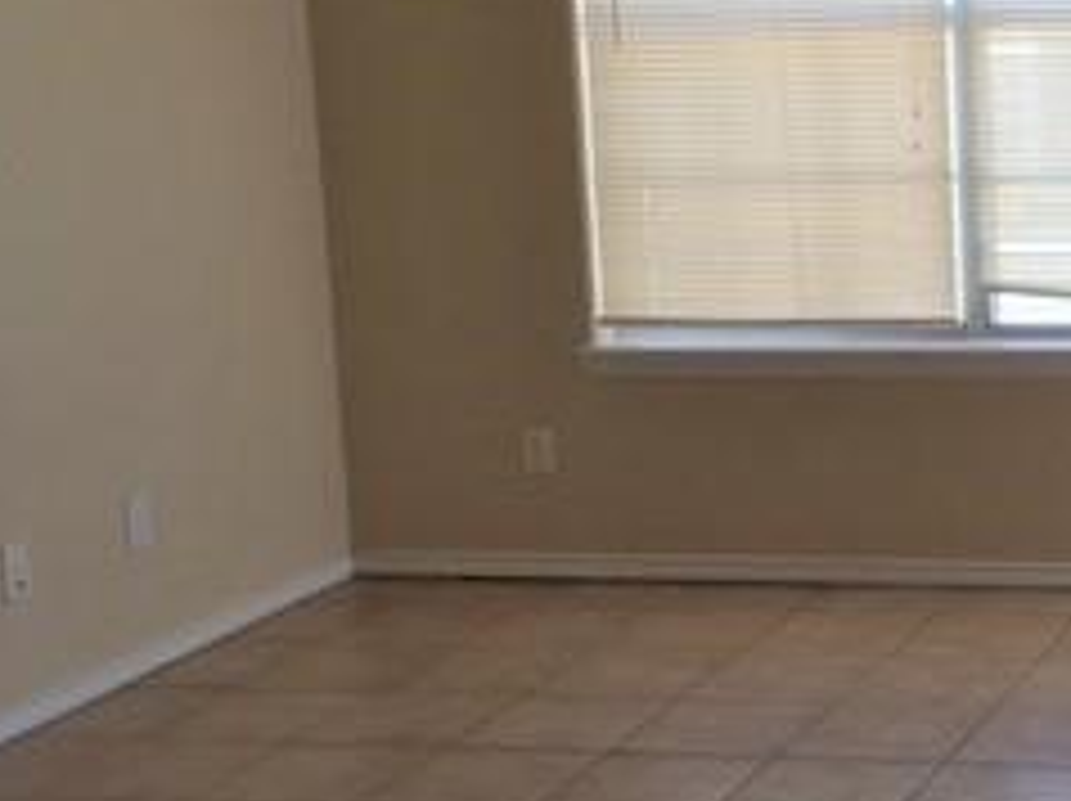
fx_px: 2411
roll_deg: +3.3
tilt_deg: -7.1
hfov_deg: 23.5
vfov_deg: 18.8
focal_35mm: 78
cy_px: 328
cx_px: 1184
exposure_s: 1/120
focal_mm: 4.15
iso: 32
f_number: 2.2
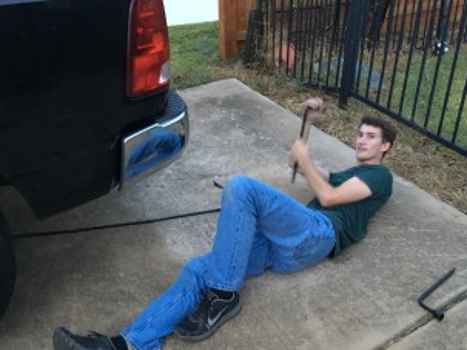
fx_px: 472
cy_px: 156
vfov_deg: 40.6
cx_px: 262
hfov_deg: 52.5
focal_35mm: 35
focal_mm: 4.15
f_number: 2.2
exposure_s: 1/15
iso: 400
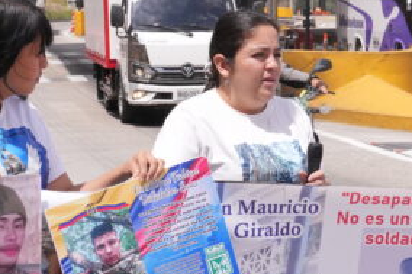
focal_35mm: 137
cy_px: 234
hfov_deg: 14.9
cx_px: 277
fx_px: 1567
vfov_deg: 10.0
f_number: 10
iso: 1000
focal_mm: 38
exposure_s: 1/500
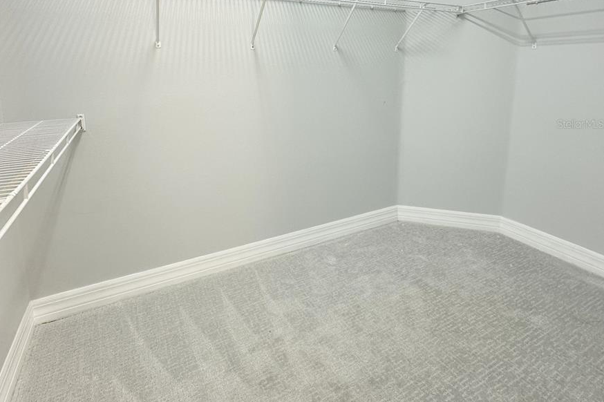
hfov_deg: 84.0
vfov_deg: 59.9
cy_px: 124
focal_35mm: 20
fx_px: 335
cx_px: 295
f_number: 2.2
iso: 200
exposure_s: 1/120
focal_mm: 2.22
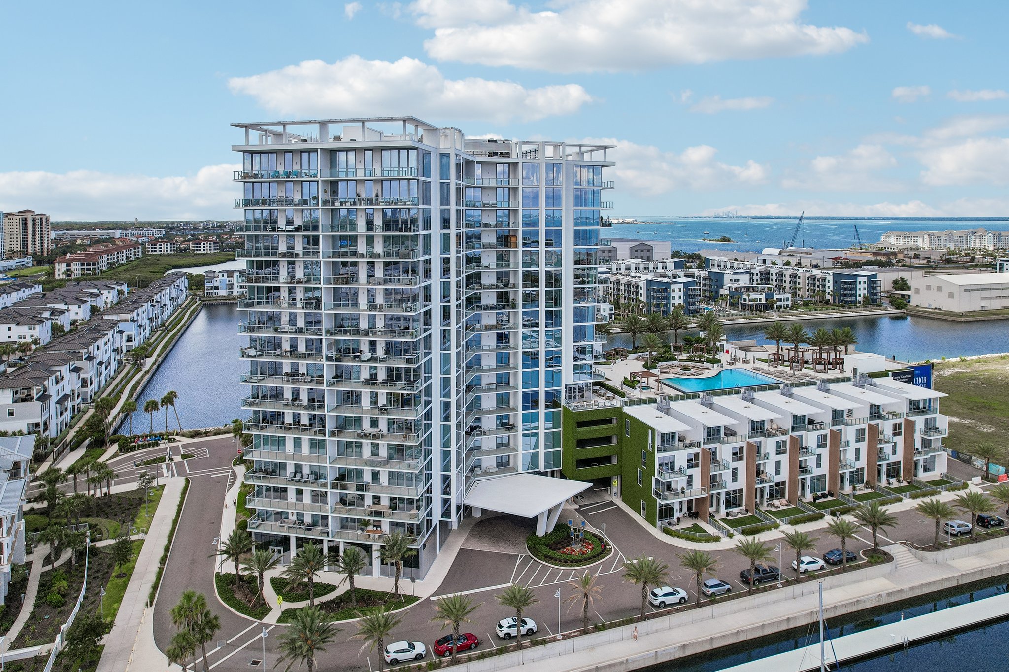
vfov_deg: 57.2
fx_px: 617
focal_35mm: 22
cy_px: 336
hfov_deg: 78.6
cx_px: 504
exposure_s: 1/2500
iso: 130
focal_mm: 8.4
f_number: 2.8
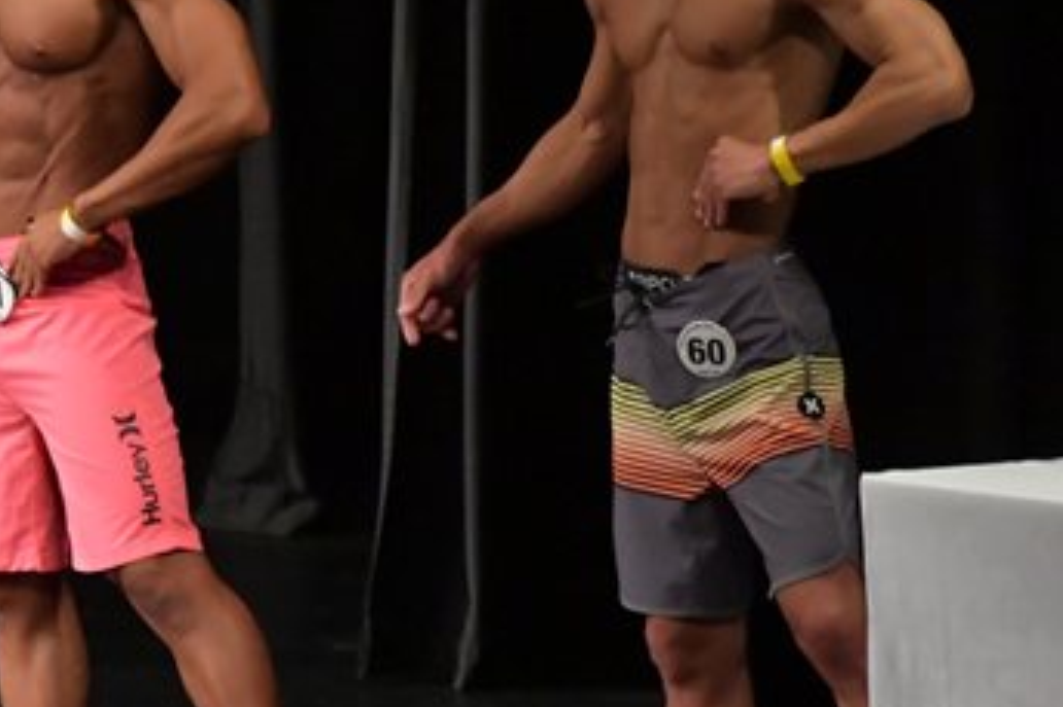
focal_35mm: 609
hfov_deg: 3.4
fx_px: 17973
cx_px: 196
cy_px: 340
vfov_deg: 2.3
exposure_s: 1/400
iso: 8000
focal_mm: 180
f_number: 5.6
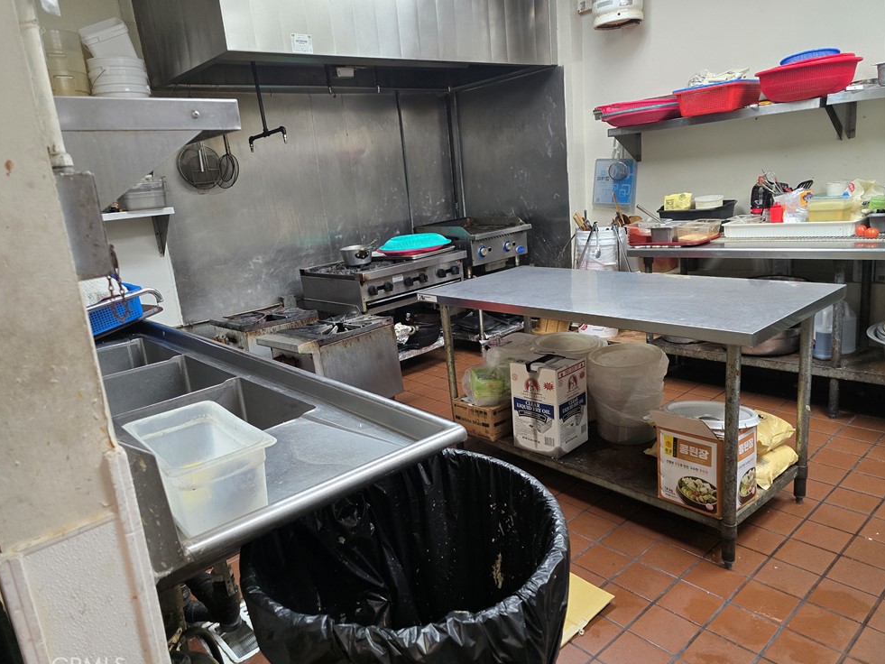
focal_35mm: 24
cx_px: 429
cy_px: 332
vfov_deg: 56.8
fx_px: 614
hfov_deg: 71.6
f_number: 1.7
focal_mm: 6.3
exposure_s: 1/120
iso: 500
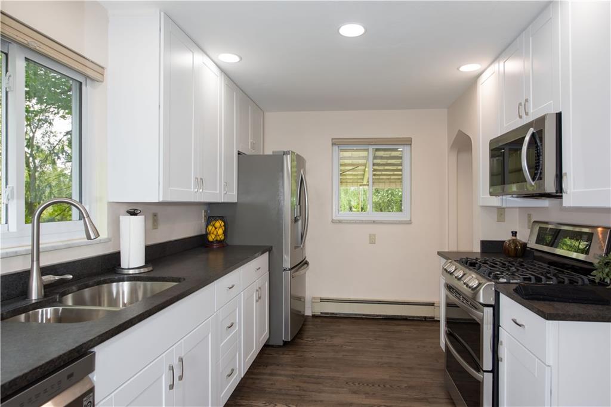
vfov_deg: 59.5
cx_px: 306
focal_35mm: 21
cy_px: 204
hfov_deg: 81.2
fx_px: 356
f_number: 7.1
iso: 400
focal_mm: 21
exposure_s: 1/60
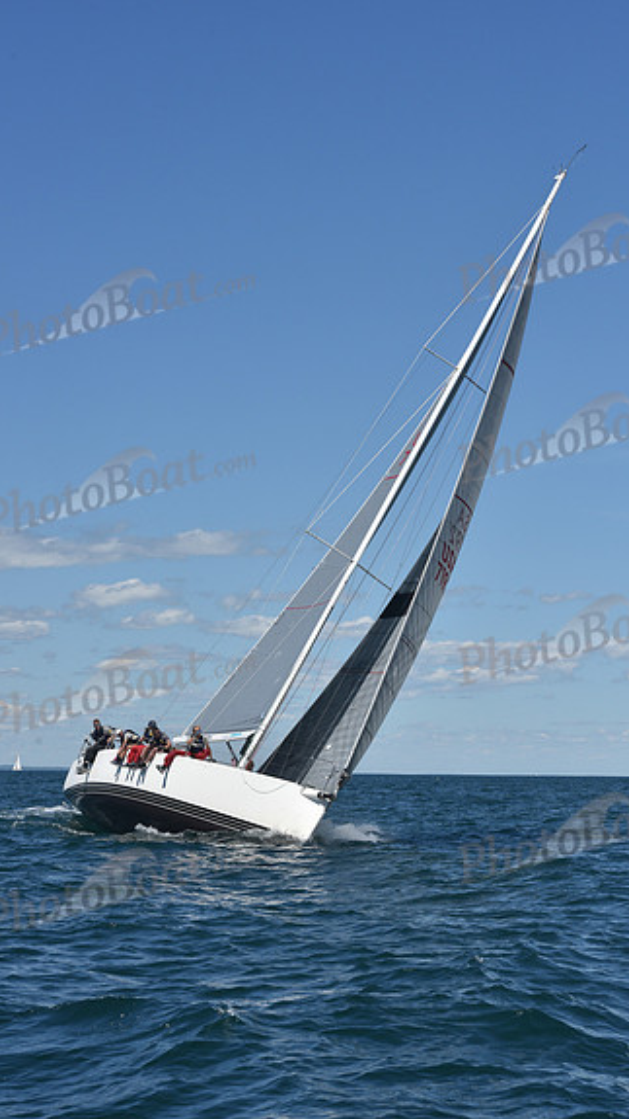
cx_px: 357
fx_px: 2196
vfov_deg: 28.6
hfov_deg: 16.3
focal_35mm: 74
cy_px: 562
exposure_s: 1/800
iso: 250
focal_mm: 70
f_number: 11
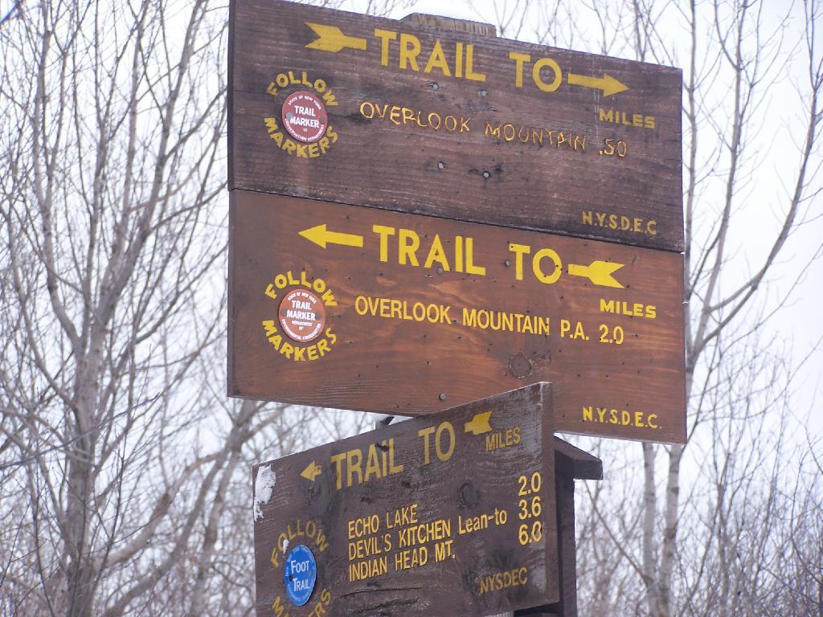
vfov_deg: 11.6
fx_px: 3043
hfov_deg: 15.4
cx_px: 412
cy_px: 308
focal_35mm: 128
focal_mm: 21.2
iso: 80
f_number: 3.2
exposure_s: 1/80
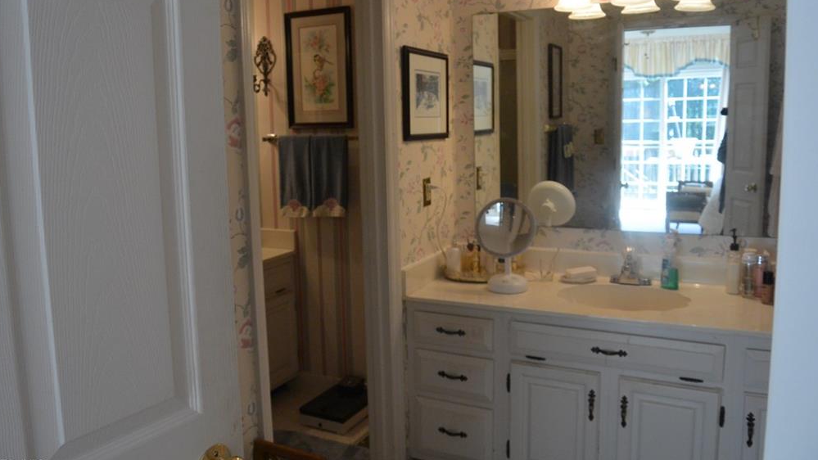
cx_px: 408
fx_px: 629
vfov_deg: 40.1
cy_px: 192
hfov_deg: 66.1
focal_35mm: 29
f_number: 3.5
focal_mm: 10
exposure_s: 1/125
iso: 360
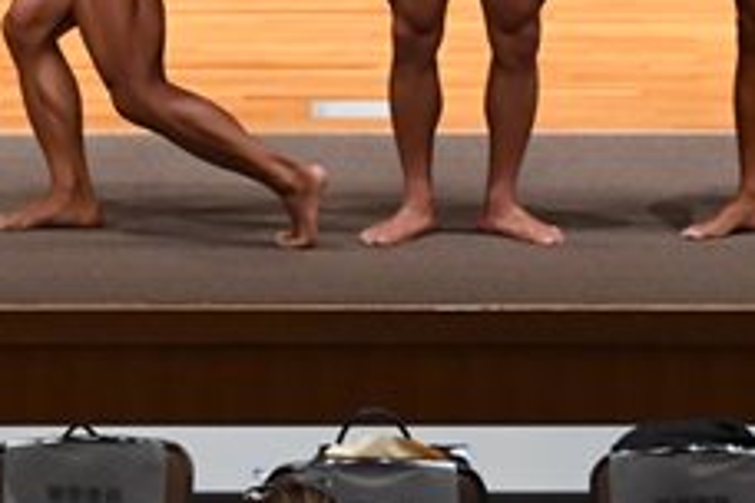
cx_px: 329
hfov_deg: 4.8
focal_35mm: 431
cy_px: -295
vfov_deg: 3.2
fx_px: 9038
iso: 4000
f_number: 5.6
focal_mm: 85
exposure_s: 1/400
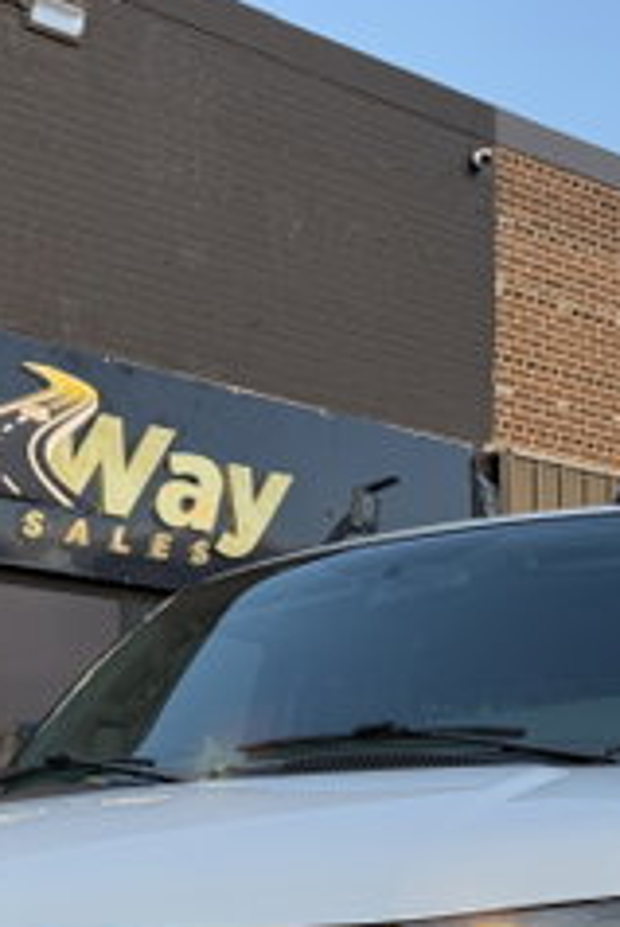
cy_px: 861
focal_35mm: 67
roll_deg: +0.2
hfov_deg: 20.3
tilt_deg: +2.1
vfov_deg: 28.7
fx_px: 1728
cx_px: 349
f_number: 1.78
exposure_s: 1/484
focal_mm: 6.76
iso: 80
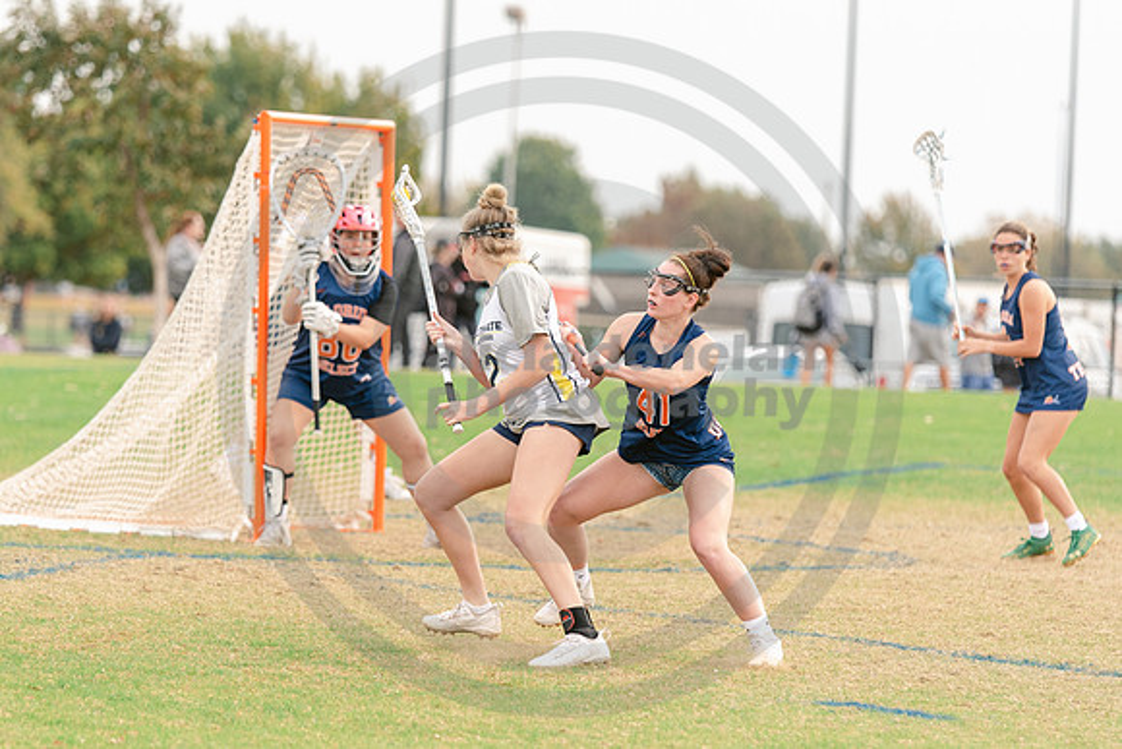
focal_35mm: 258
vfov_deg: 5.3
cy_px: 423
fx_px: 8043
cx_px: 493
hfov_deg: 8.0
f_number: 2.8
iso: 280
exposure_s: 1/1250
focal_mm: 160
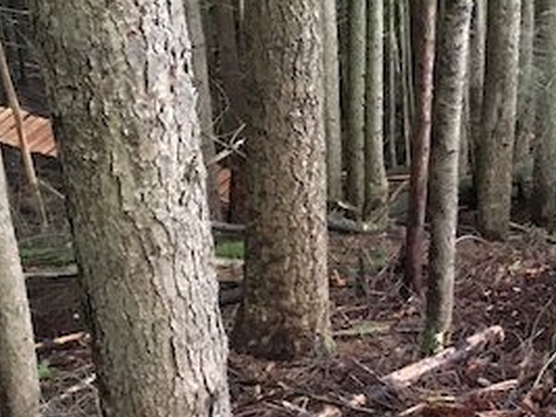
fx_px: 1397
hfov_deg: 22.5
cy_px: 188
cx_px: 337
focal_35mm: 87
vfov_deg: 17.0
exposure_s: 1/15
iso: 320
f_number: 2.2
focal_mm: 4.15
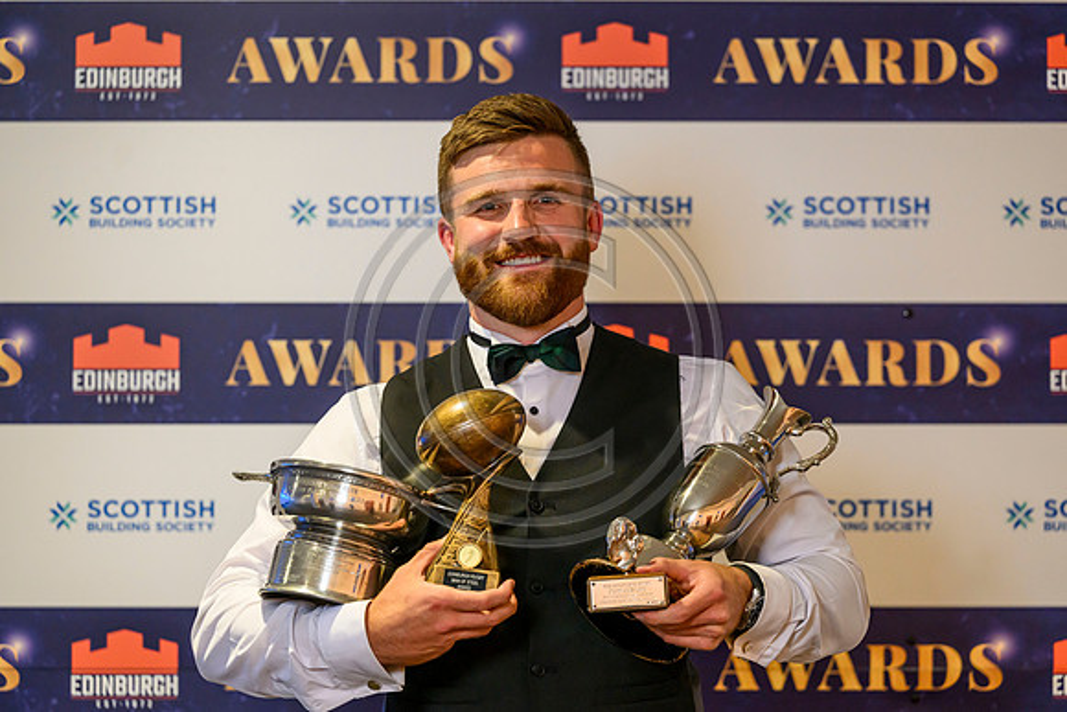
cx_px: 534
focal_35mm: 118
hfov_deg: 17.4
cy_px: 356
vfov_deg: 11.6
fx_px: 3490
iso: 2500
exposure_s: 1/200
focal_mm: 115
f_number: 3.2
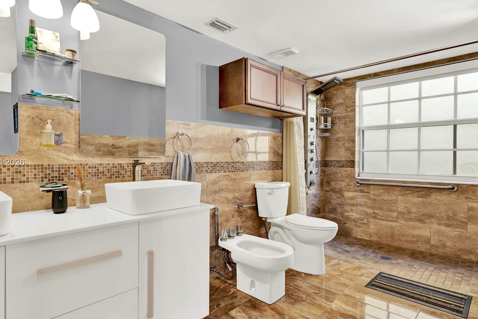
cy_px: 163
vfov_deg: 64.5
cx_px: 210
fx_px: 252
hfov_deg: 86.5
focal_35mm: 19
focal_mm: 15
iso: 125
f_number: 11
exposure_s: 1/2.5
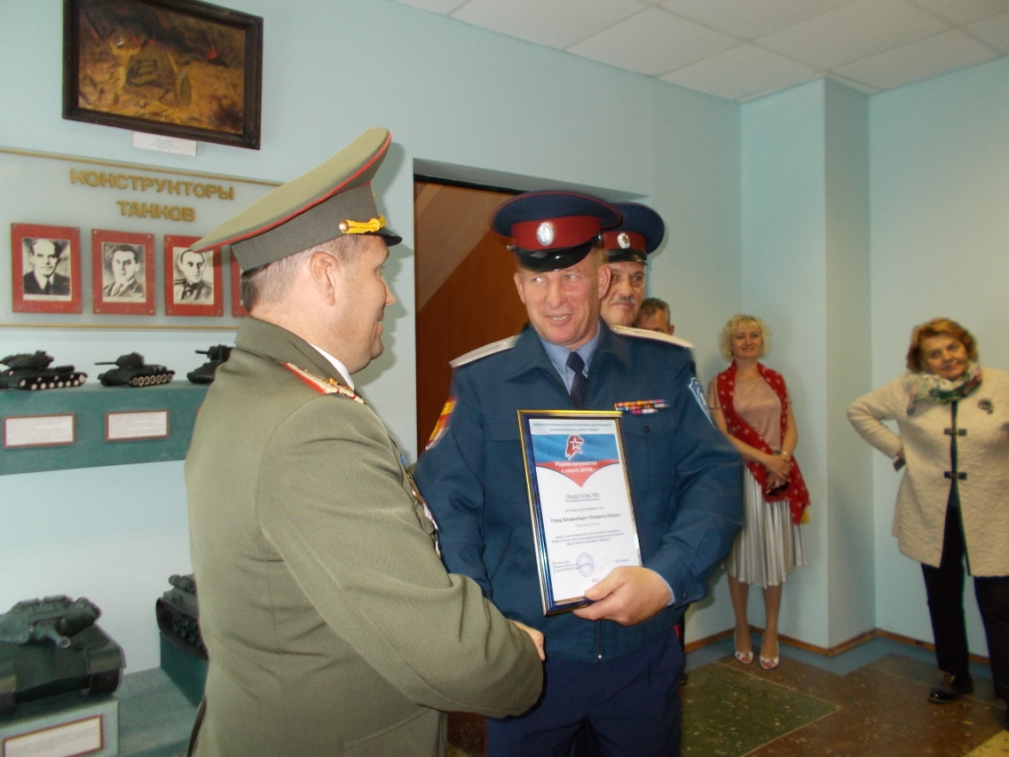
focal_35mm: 26
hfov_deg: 67.3
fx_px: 758
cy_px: 378
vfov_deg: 53.1
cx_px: 504
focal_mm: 4.6
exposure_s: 1/25
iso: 200
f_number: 3.2
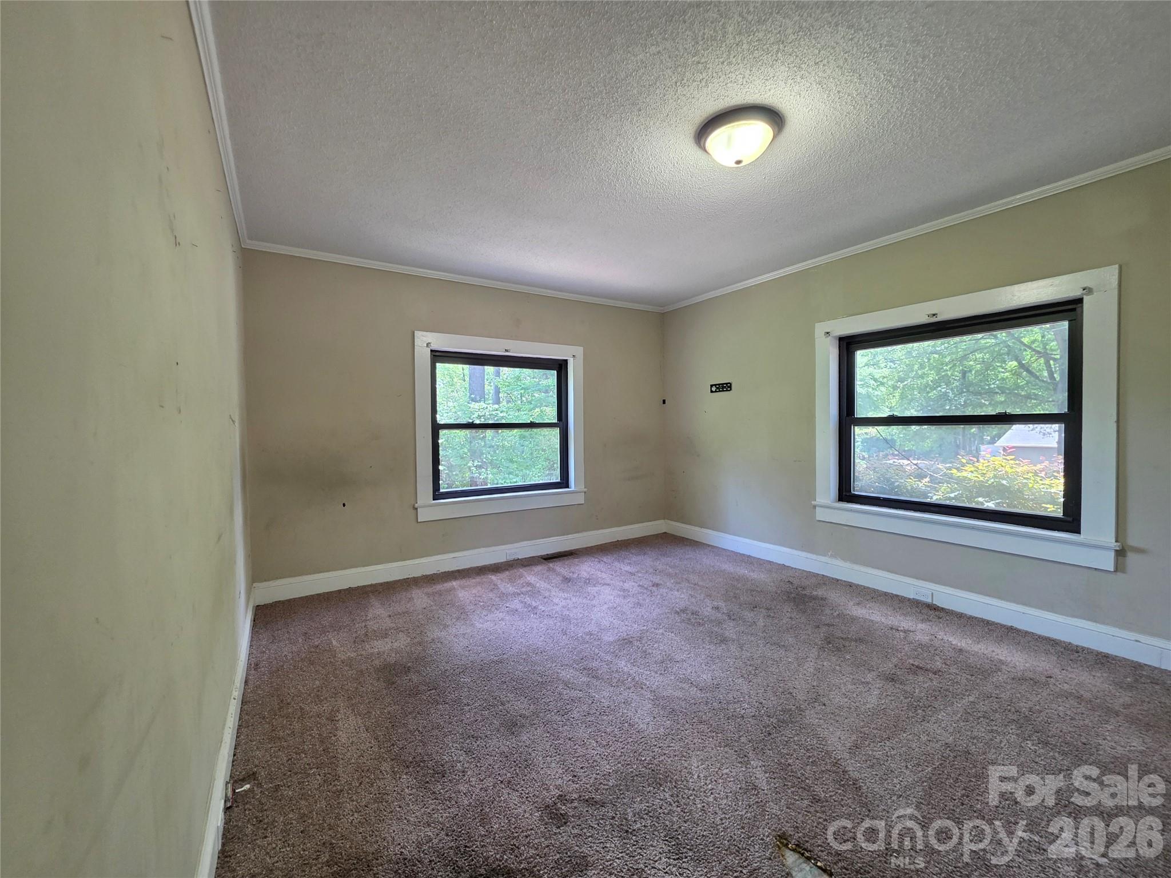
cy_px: 439
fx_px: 440
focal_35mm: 13
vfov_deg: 89.9
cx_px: 586
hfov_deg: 106.2
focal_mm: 2.2
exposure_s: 1/60
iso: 200
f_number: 1.9
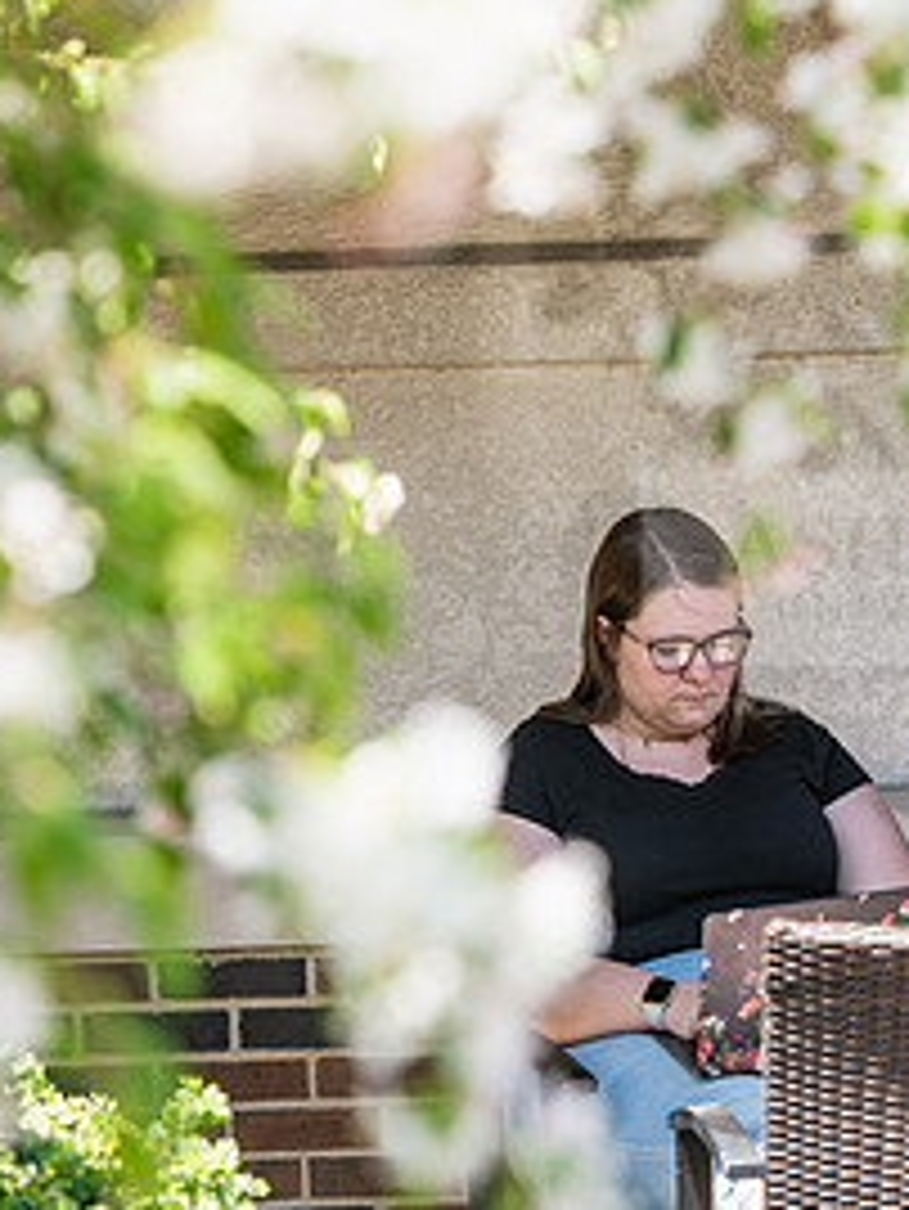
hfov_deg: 8.3
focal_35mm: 180
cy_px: 751
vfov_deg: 11.0
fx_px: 6297
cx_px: 572
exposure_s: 1/200
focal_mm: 112
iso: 80
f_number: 3.5
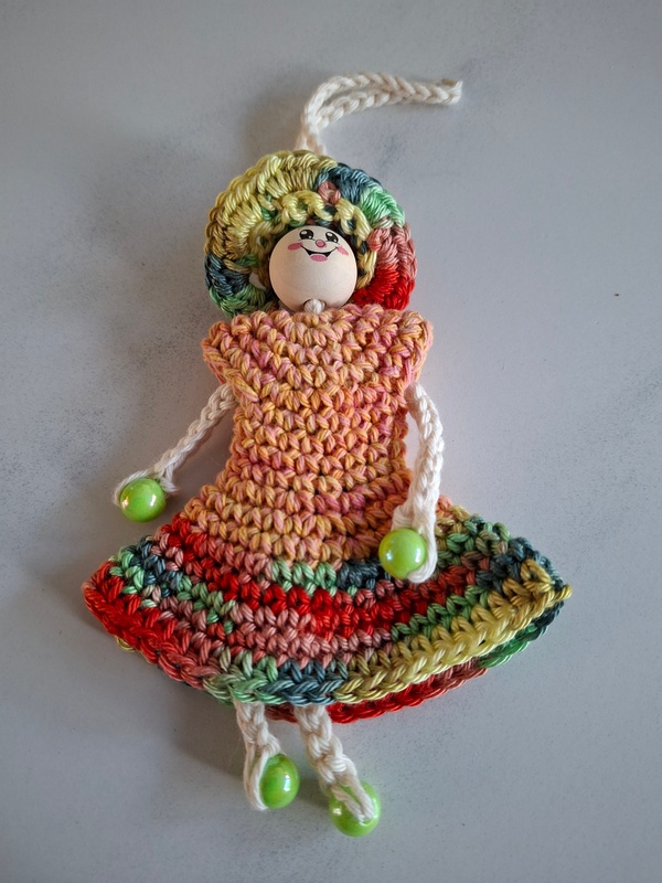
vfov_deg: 73.9
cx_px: 331
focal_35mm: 23
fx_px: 586
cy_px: 442
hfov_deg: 58.9
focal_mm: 5.54
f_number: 1.8
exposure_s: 1/60
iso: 250
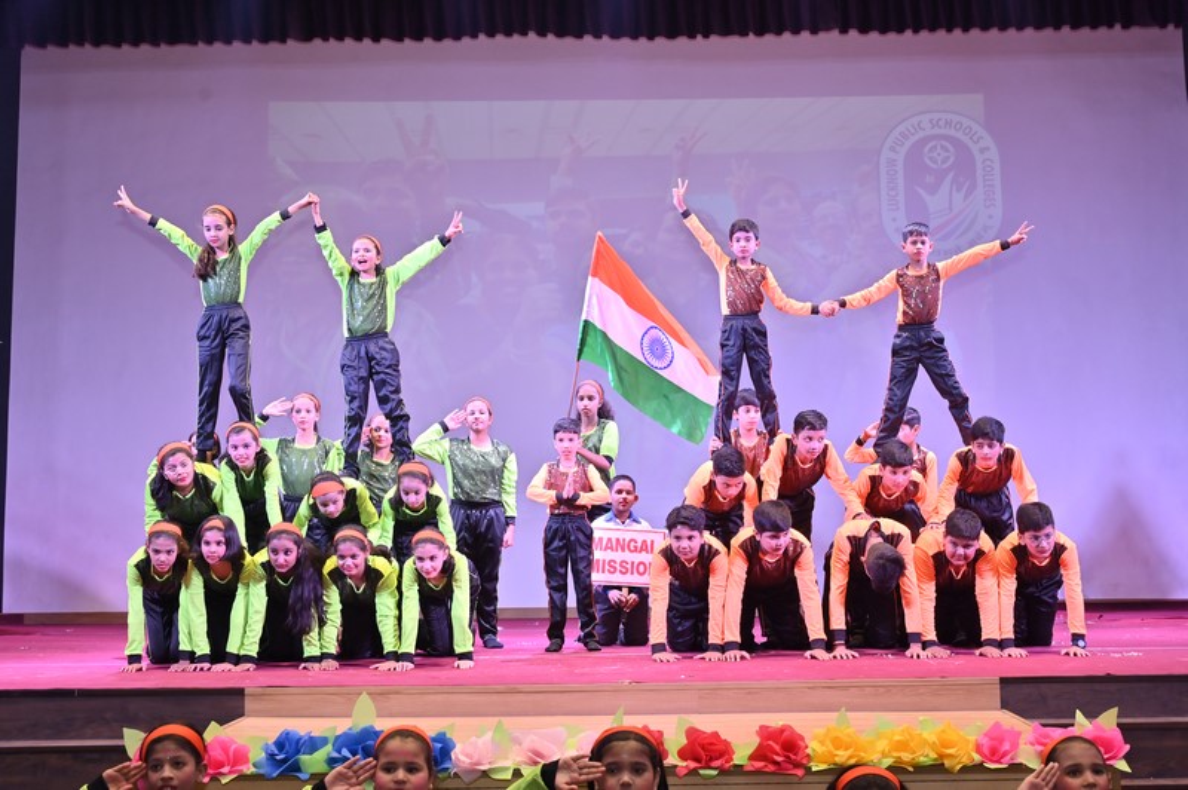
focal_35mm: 45
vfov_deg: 29.8
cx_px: 594
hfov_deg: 43.6
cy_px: 395
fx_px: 1484
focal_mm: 45
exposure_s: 1/200
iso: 800
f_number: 6.3
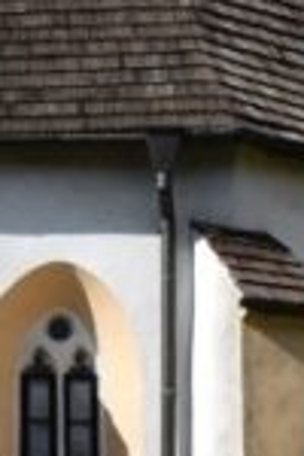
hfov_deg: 6.8
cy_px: -40
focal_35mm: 185
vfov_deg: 11.0
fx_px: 2343
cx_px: -535
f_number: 10
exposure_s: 1/400
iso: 200
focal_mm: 18
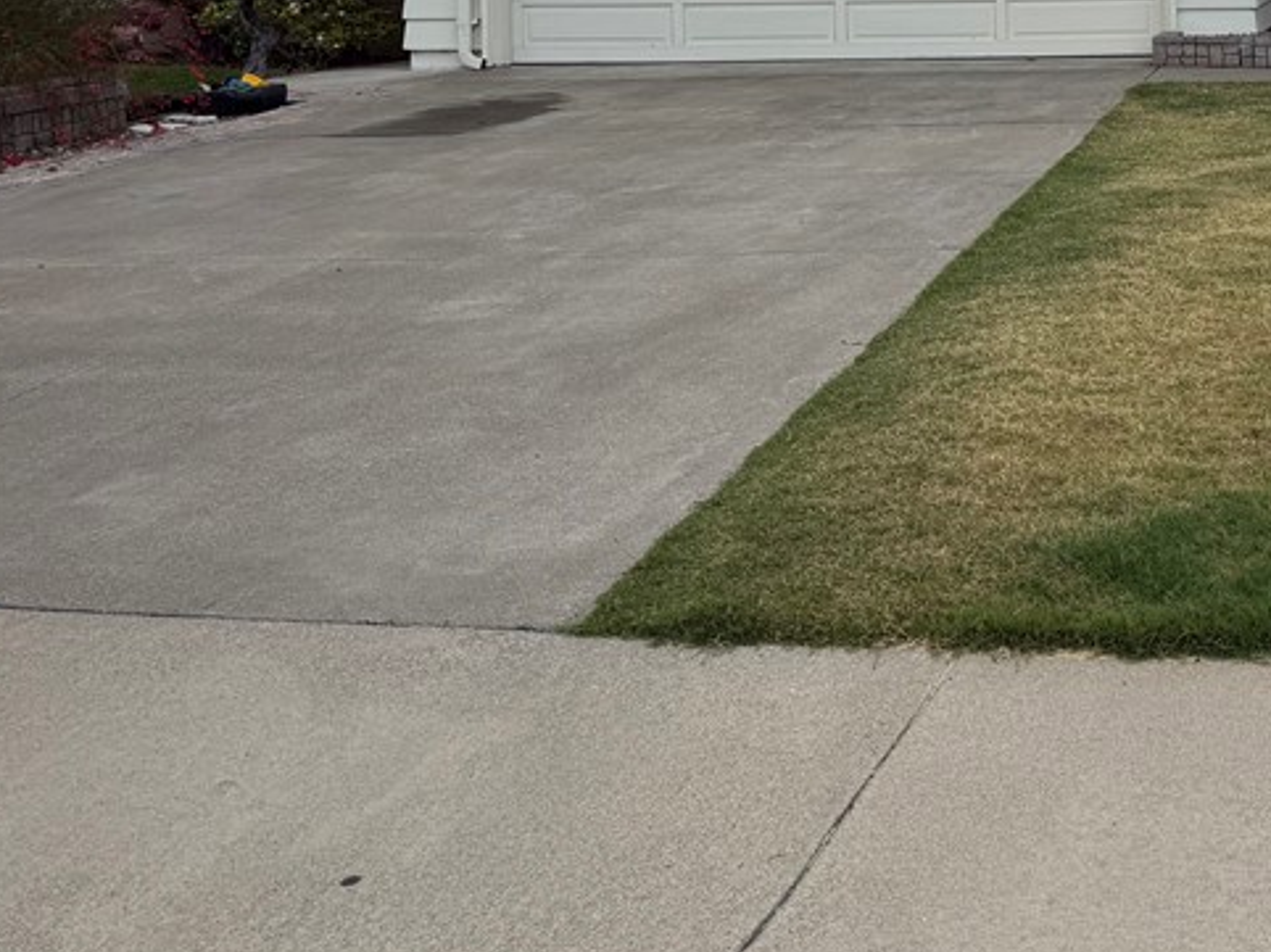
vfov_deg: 26.8
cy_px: -24
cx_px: 1313
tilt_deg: +0.3
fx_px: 1872
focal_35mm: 51
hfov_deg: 33.8
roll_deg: +1.2
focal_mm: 6.76
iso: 80
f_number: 1.78
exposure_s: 1/4673
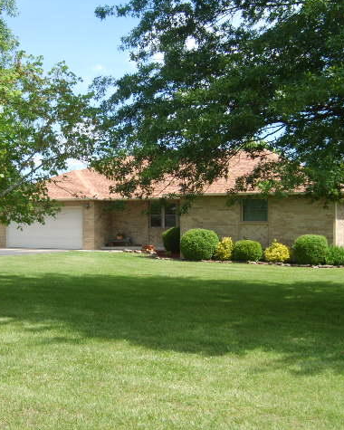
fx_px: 585
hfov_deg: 32.6
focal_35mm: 46
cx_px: 138
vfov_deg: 40.3
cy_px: 214
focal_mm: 5.8
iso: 50
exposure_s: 1/500
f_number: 2.8
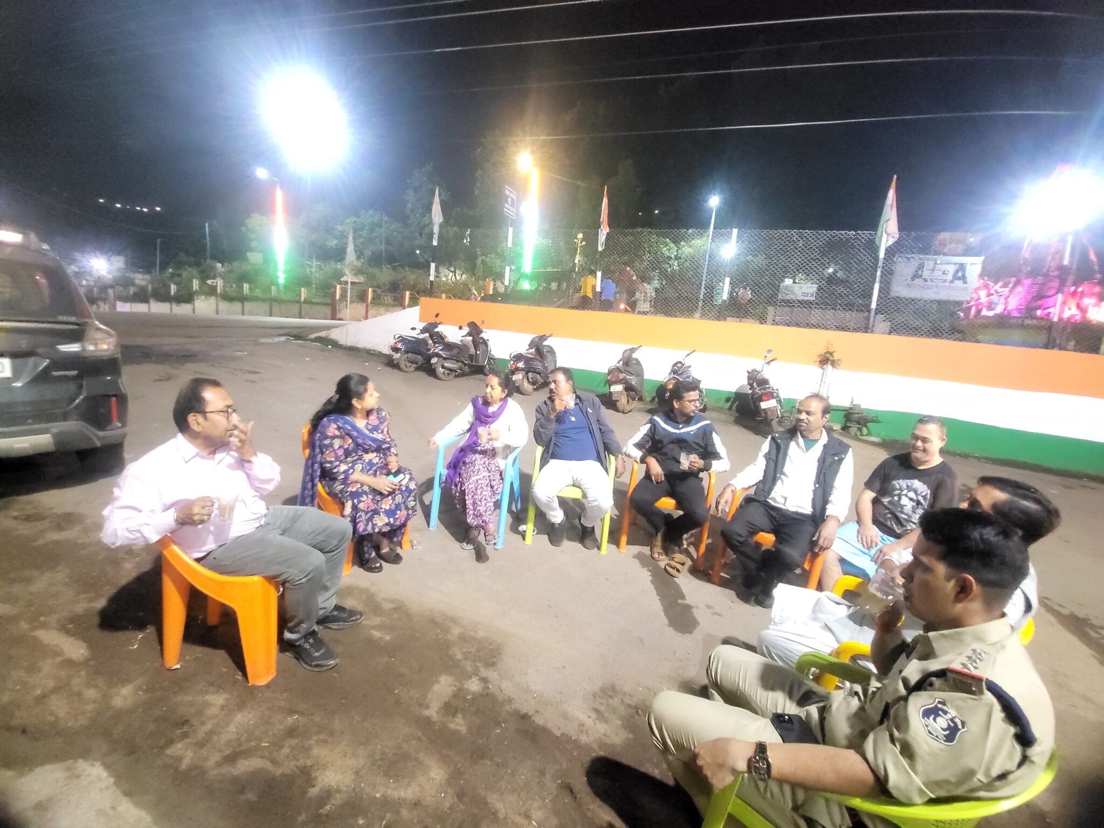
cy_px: 414
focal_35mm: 13
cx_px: 552
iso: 2000
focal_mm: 1.74
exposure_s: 1/25
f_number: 2.2
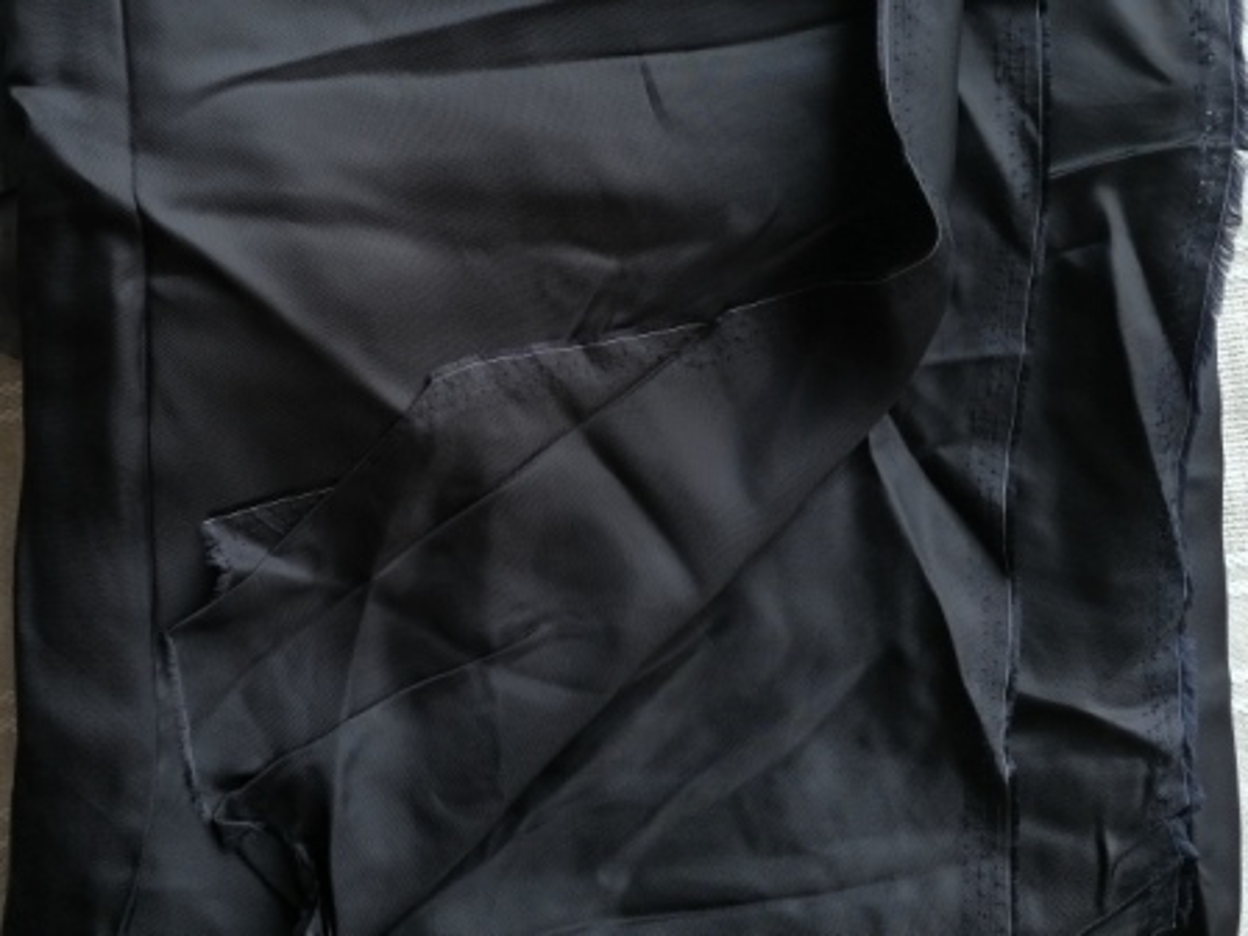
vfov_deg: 51.4
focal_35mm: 27
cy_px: 468
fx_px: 973
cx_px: 624
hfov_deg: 65.3
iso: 64
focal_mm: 4.75
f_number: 1.8
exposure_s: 1/90
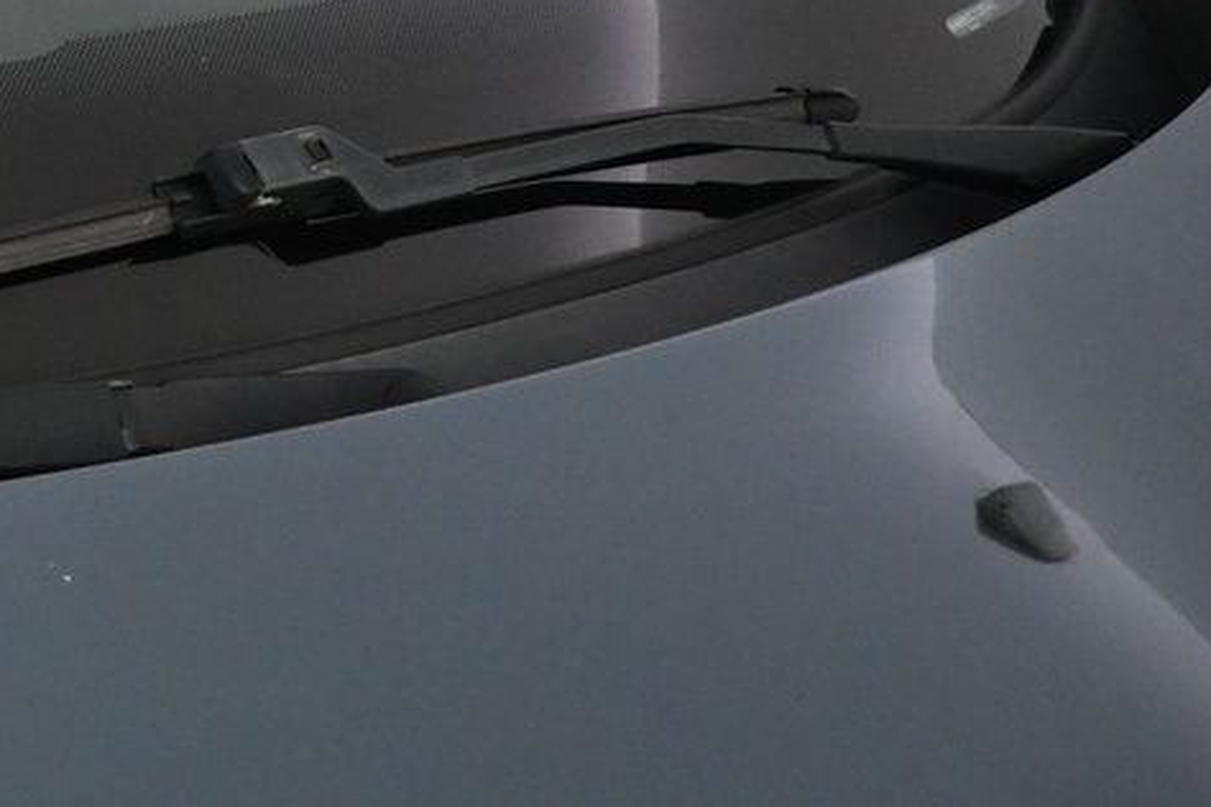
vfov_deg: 15.2
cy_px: -447
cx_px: -738
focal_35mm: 82
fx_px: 2758
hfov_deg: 20.3
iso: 2000
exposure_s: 1/125
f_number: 3.5
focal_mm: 16
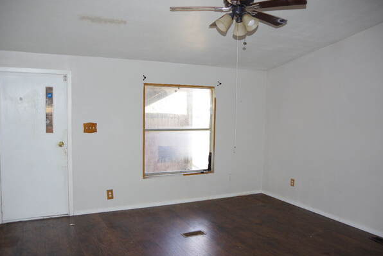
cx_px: 190
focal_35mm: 29
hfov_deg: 63.6
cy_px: 133
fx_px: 309
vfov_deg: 45.0
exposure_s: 1/50
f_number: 3.5
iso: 200
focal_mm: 18
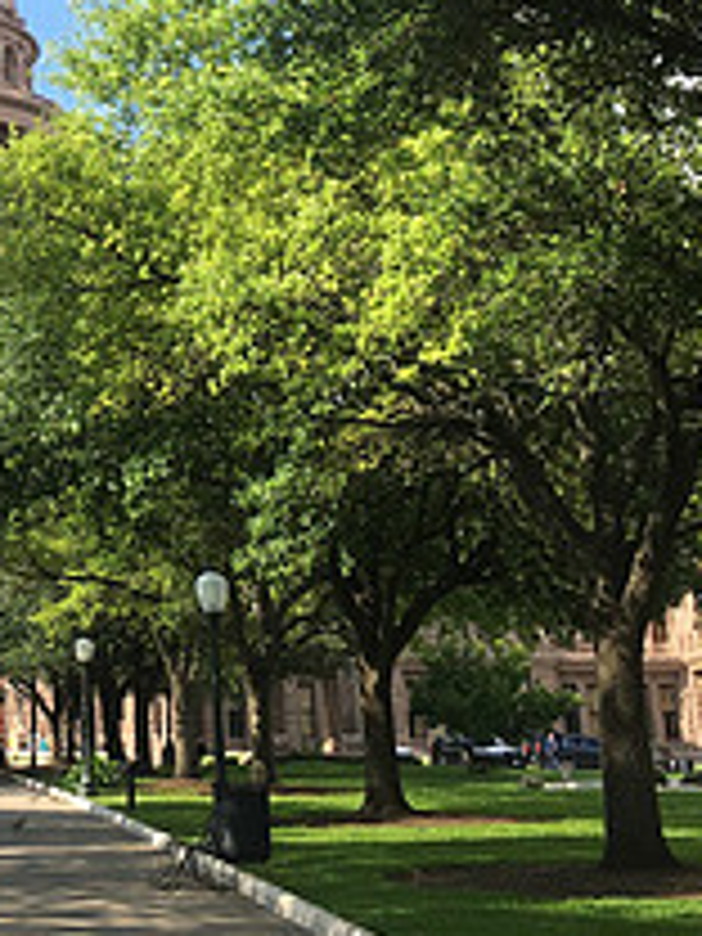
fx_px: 2190
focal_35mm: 81
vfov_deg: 23.3
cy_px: 54
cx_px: -88
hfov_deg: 17.5
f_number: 2.2
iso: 25
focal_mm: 4.15
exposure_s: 1/739
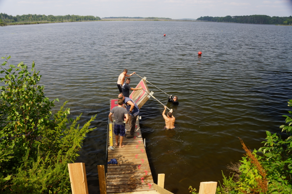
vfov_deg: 47.9
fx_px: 219
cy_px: 97
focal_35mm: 27
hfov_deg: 67.4
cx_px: 146
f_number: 7.1
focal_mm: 18
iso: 100
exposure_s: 1/80
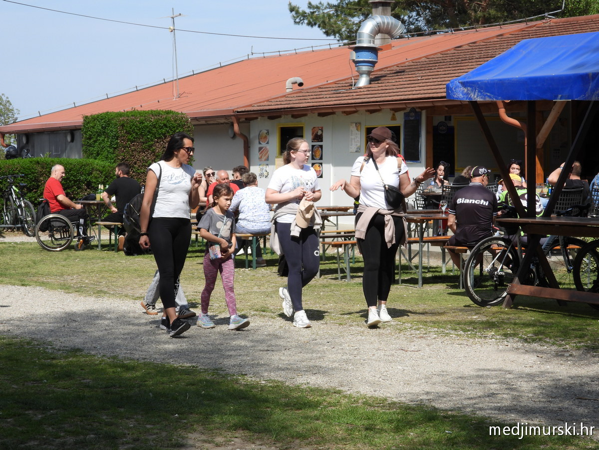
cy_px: 225
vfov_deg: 16.2
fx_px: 1575
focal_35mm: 91
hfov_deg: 21.5
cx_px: 300
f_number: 3.5
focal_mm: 16.3
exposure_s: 1/1000
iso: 100
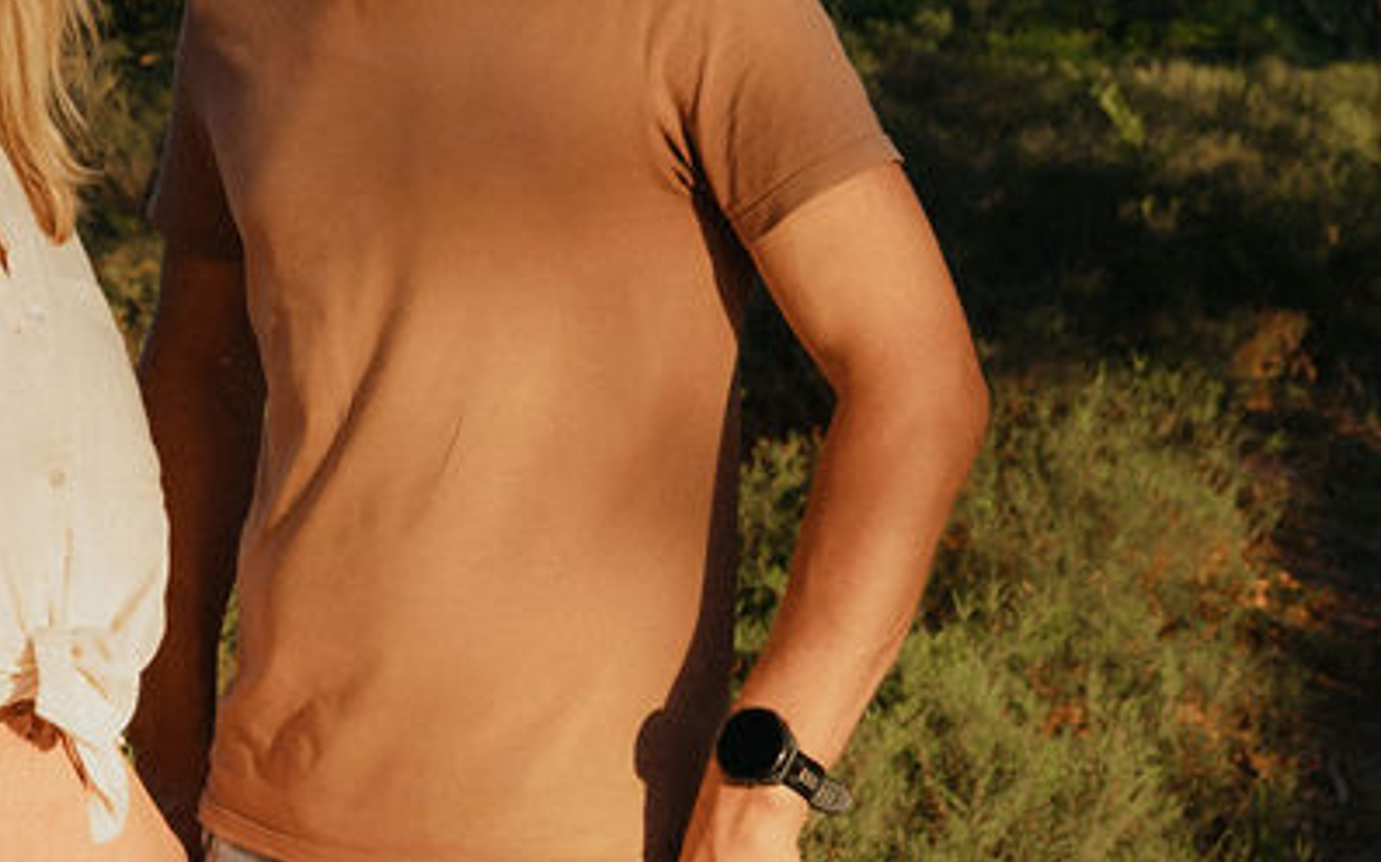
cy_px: 130
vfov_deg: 13.5
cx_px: 244
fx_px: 3613
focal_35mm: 96
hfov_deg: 21.3
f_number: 5.6
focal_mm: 35
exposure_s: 1/200
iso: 100
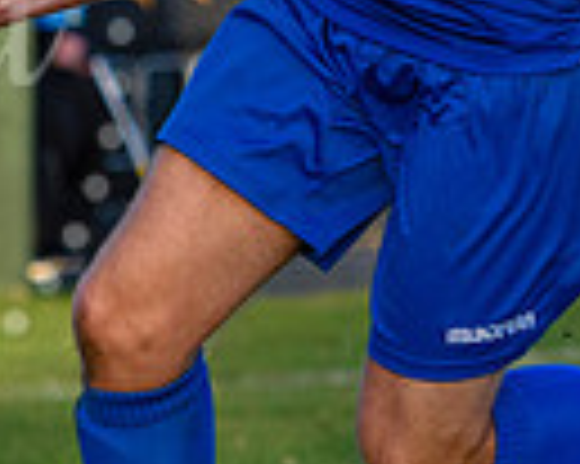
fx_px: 16998
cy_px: 125
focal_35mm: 991
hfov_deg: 2.0
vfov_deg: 1.6
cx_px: -397
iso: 800
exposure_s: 1/2000
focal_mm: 125
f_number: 4
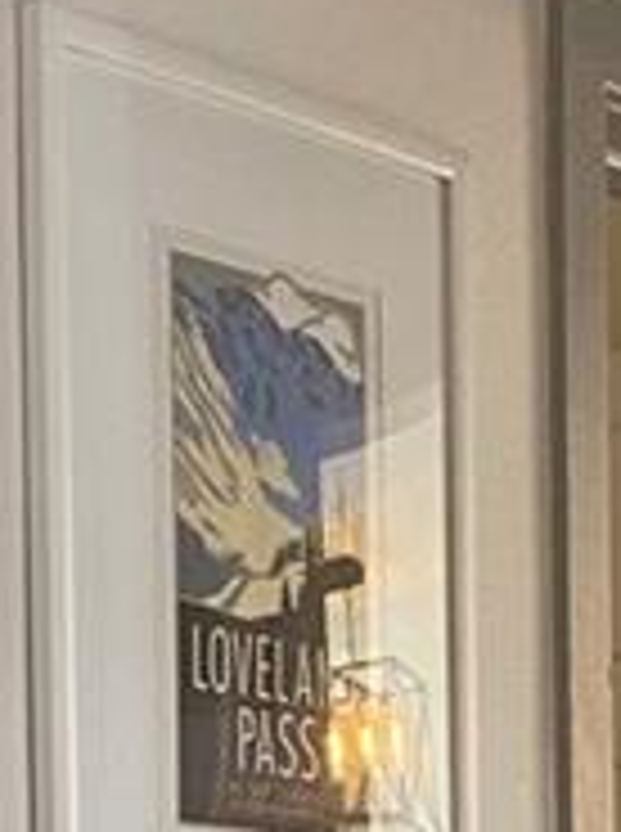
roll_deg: +0.7
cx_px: 81
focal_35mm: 169
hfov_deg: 8.7
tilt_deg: -1.2
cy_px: 1412
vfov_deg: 11.1
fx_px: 4056
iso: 100
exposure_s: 1/60
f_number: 1.8
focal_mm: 4.25
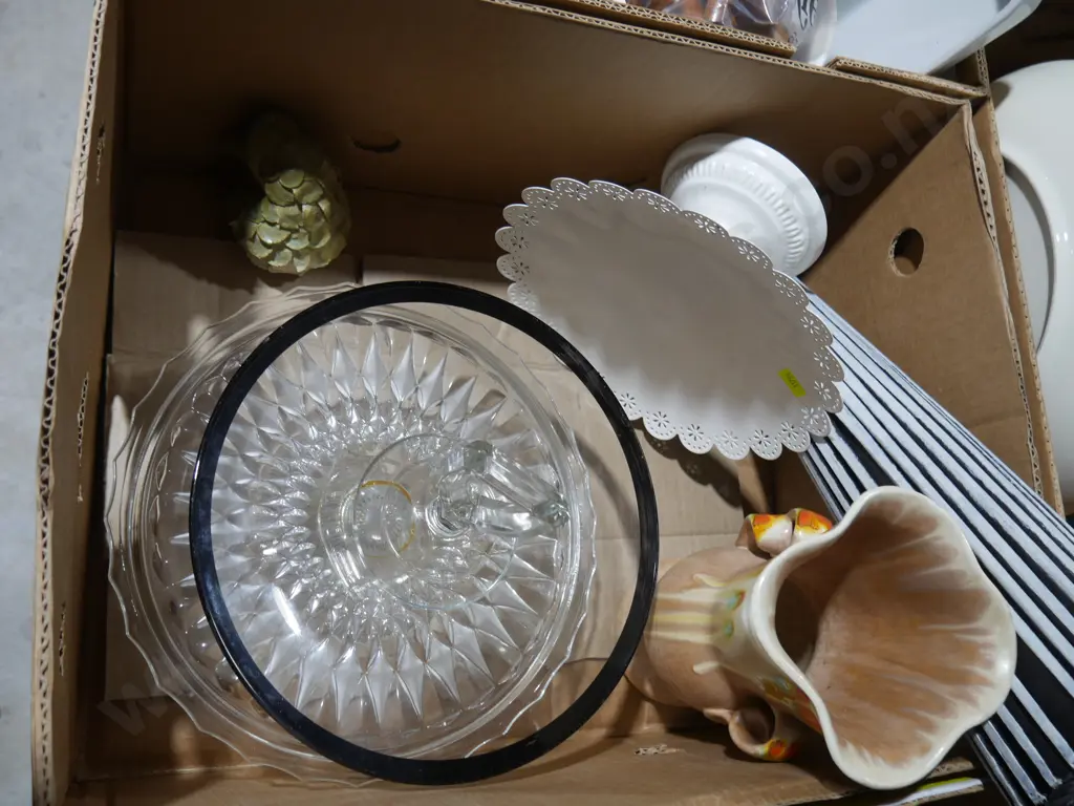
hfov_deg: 60.0
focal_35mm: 30
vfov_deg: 46.8
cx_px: 537
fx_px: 931
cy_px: 403
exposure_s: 1/60
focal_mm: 15
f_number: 3.6
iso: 250
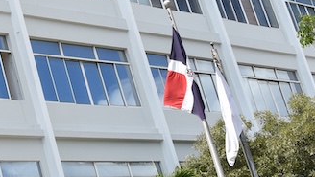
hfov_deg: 18.7
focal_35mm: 112
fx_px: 936
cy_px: 25
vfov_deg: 10.8
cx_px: 20
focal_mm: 18
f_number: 8
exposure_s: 1/500
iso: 280
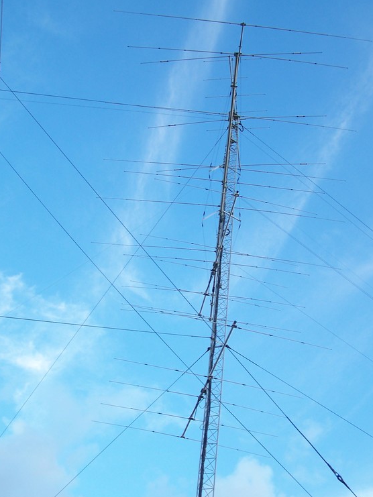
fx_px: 589
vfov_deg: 45.8
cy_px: 254
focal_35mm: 41
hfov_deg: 35.1
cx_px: 195
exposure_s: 1/90
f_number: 2.8
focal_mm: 6.3
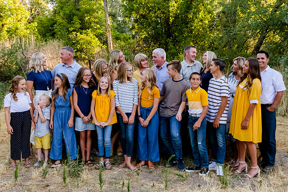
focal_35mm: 44
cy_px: 68
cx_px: 148
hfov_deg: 44.4
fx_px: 352
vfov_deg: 30.3
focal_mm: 28
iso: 4000
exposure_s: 1/500
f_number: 9
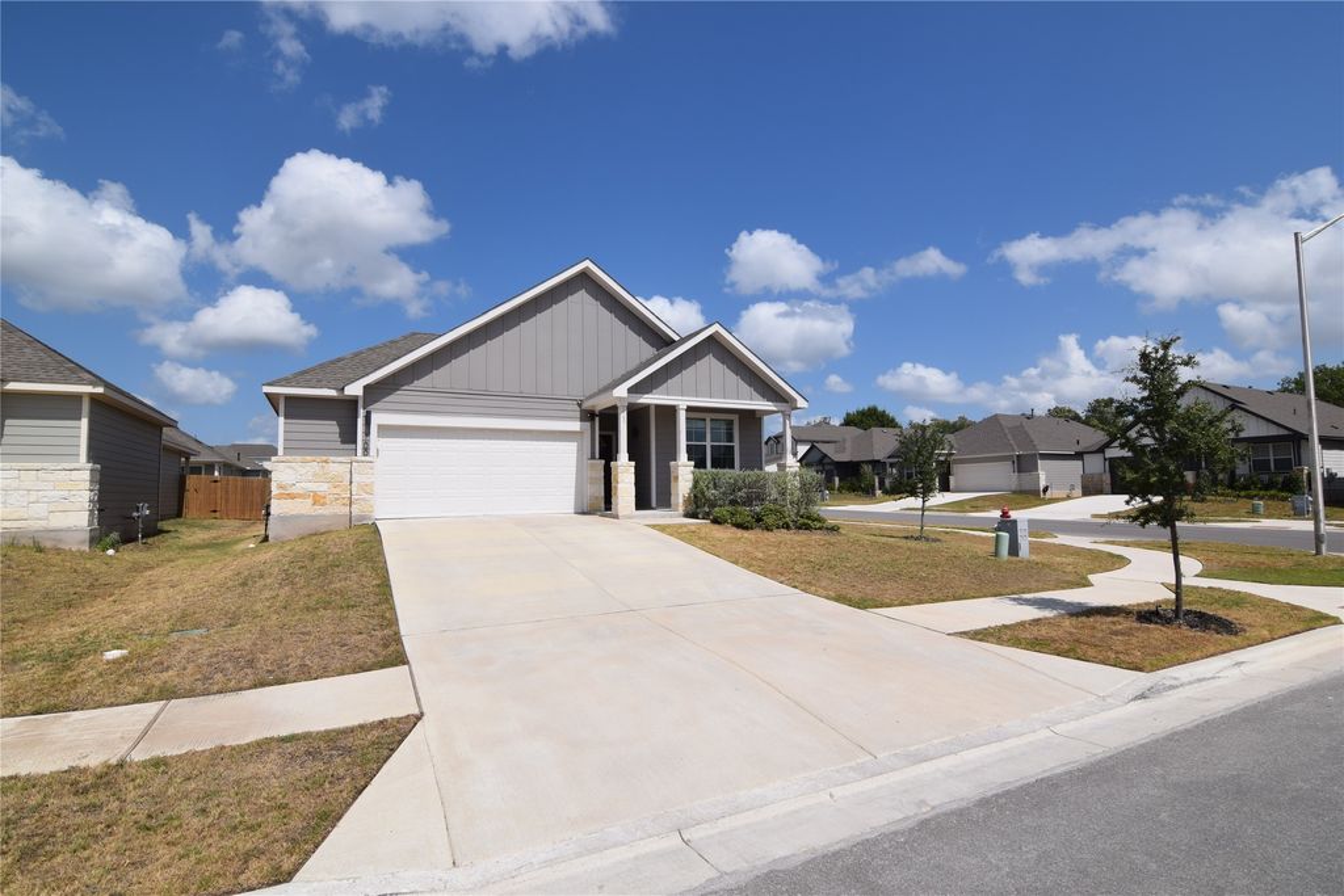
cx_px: 672
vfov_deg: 72.1
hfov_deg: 95.0
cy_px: 448
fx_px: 616
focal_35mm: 16
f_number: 11
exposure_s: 1/500
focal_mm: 11
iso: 200
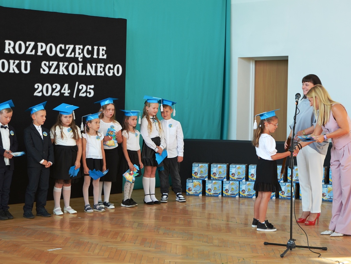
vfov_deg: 18.7
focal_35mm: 79
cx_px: 178
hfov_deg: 24.7
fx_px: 801
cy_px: 132
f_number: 5.3
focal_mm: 48
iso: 400
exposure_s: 1/80
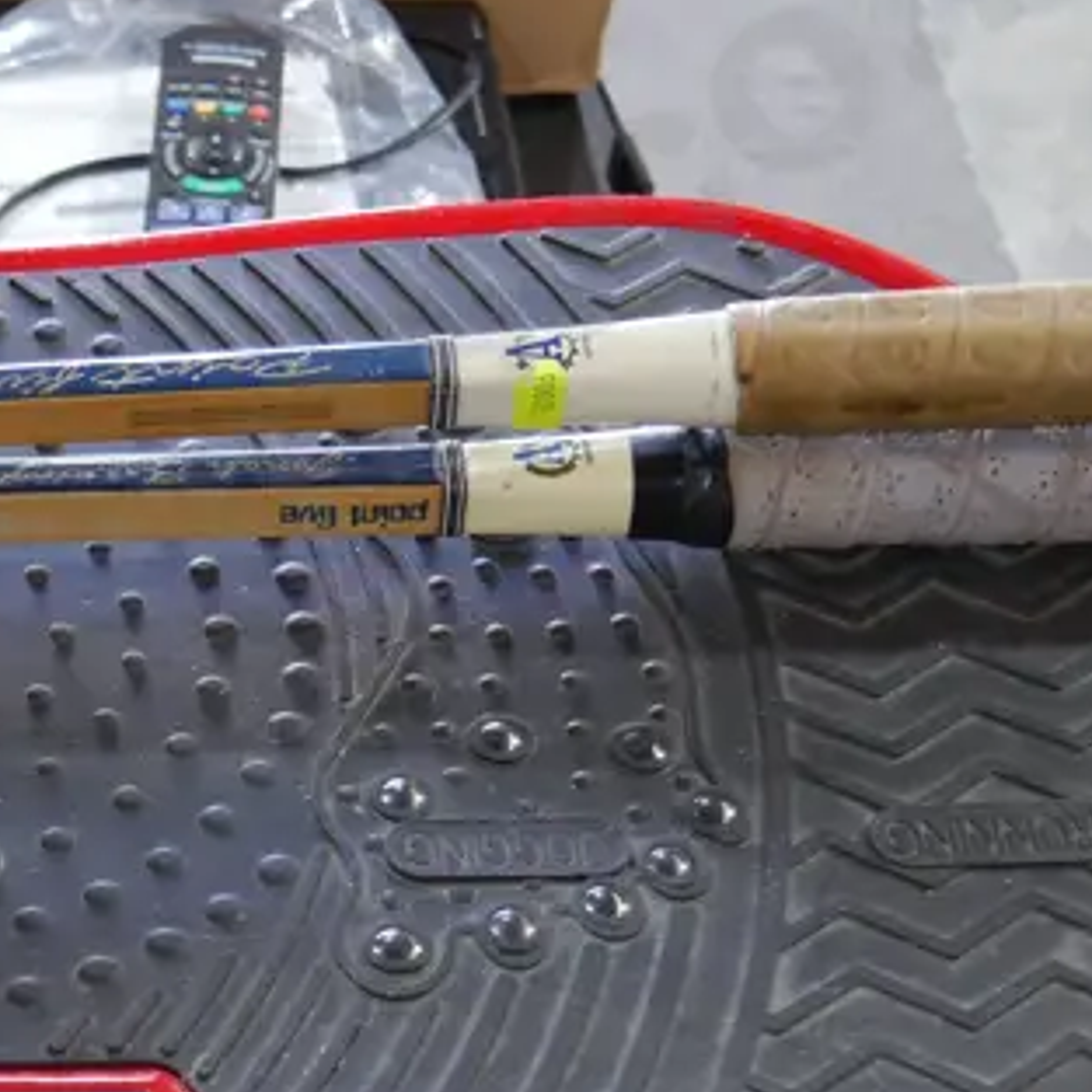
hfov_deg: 20.0
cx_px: -241
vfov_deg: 21.1
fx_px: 2891
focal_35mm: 81
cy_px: 863
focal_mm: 14
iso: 500
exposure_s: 1/60
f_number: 3.5
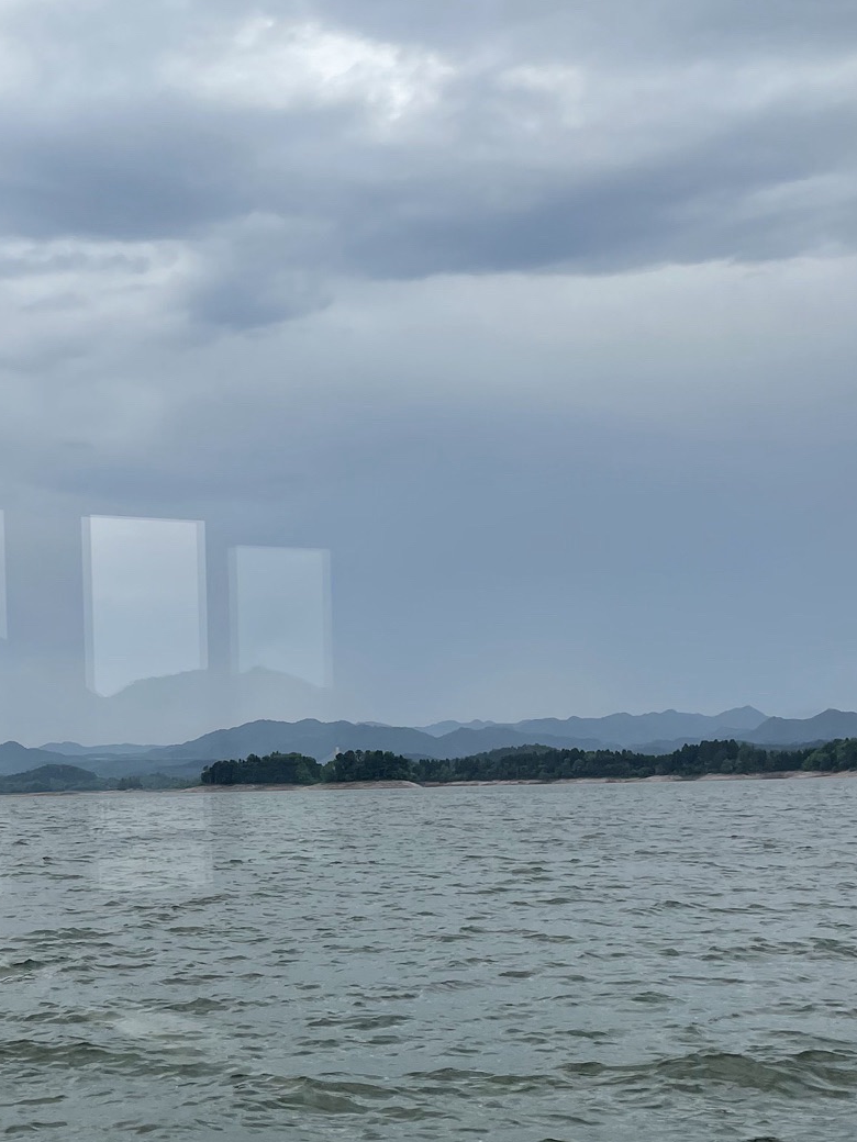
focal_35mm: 50
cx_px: 159
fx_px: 1650
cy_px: 830
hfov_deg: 28.4
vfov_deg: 37.4
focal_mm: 4.2
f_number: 1.6
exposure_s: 1/759
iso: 32
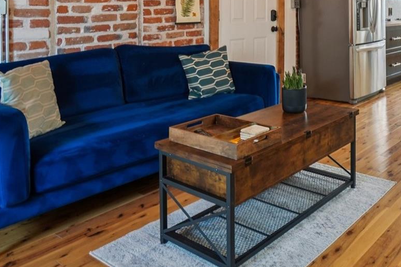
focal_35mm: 34
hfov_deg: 51.6
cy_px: 12
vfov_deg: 35.8
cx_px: 331
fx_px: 379
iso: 400
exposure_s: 1/13
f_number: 8
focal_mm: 11
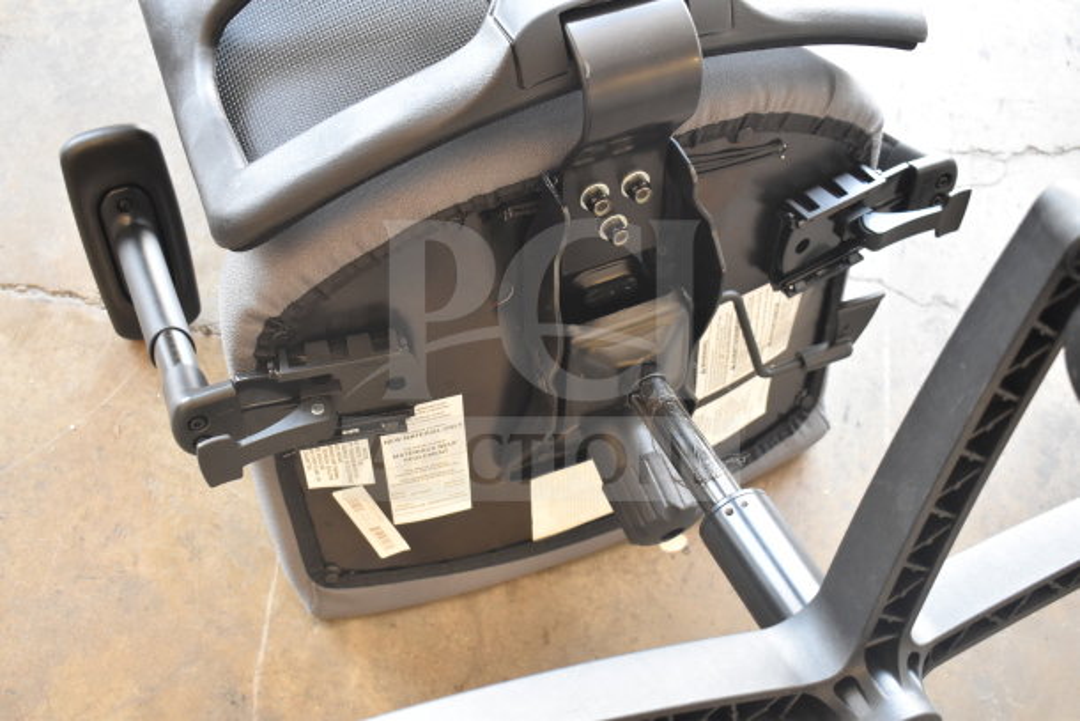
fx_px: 1305
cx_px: 540
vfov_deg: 30.9
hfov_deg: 45.0
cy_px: 360
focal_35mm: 44
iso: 1600
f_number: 4.2
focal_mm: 29
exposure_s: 1/50
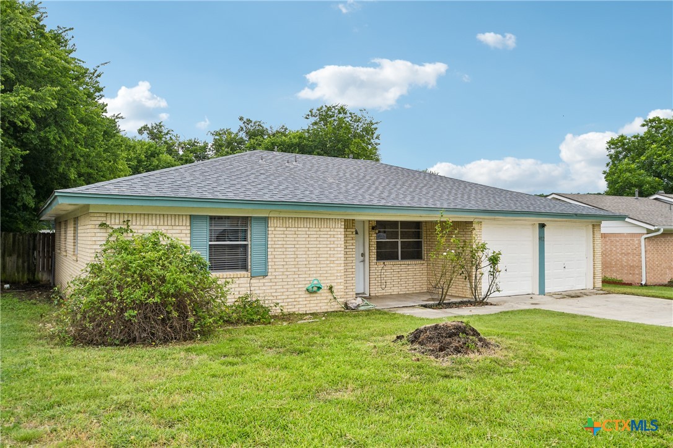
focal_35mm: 27
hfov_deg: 67.4
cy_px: 224
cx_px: 336
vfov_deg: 47.9
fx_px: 505
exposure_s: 1/500
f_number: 8
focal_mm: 18
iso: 400
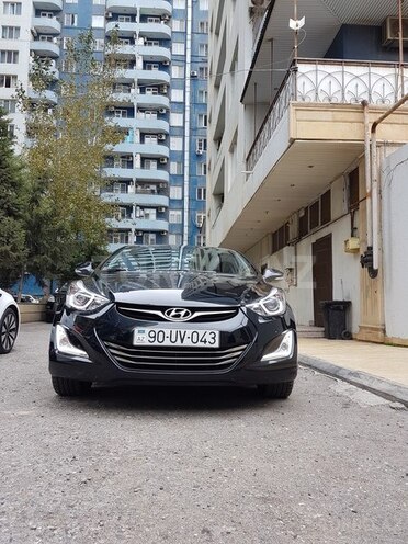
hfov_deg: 53.1
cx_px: 204
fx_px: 409
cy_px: 272
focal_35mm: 26
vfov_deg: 67.3
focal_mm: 4.2
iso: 40
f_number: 1.7
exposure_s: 1/116
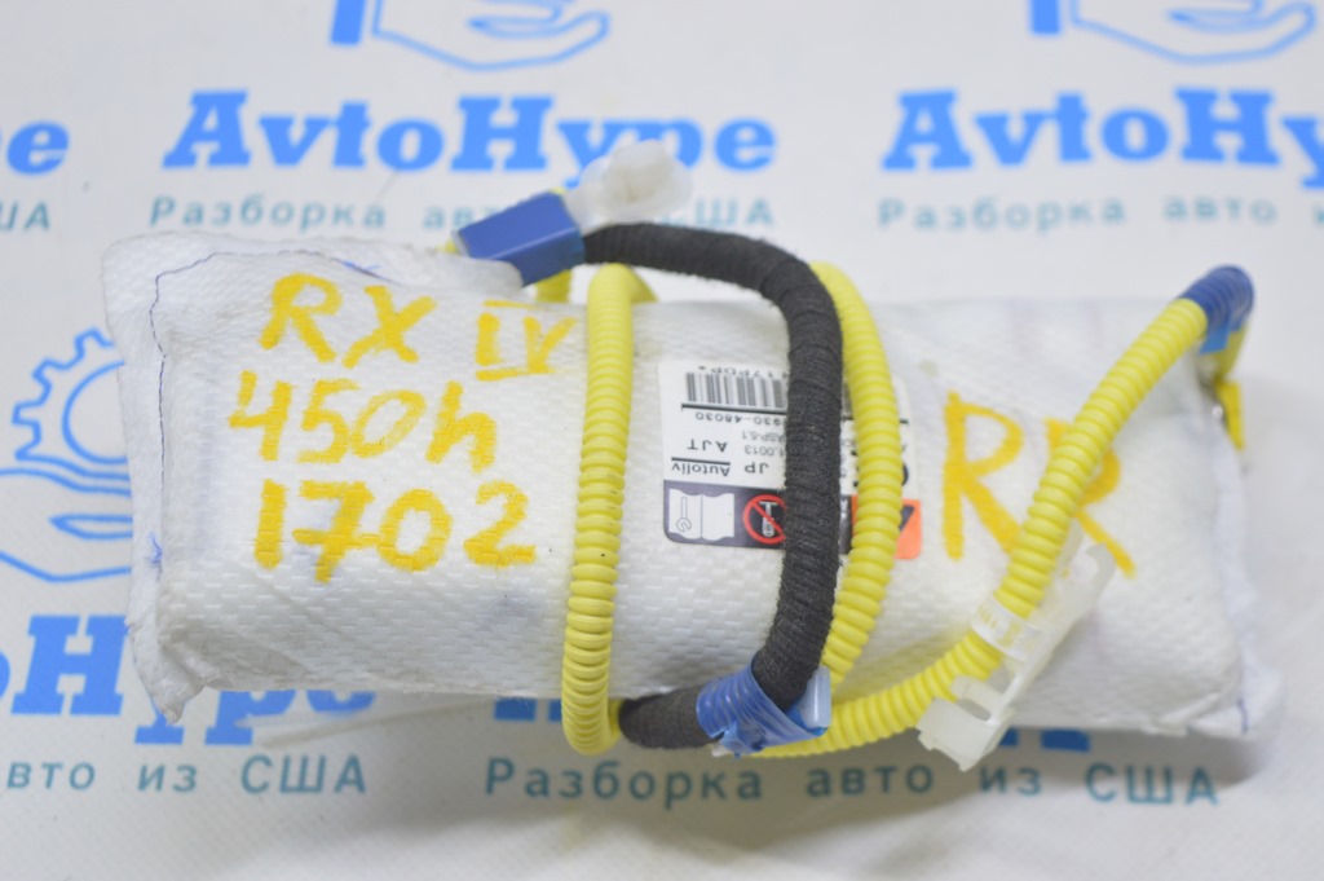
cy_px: 440
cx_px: 662
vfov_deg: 19.7
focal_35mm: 69
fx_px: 2536
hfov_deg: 29.3
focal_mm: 46
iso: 400
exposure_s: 1/20
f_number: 5.6
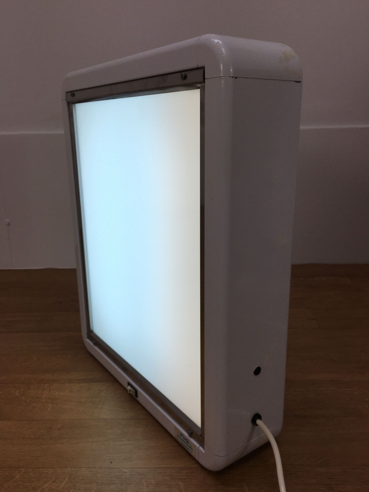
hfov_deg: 48.2
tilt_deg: -16.5
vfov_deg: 61.7
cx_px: 184
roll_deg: +0.0
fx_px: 412
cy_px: 246
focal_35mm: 29
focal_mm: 4.15
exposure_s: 1/195
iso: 25
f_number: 2.2
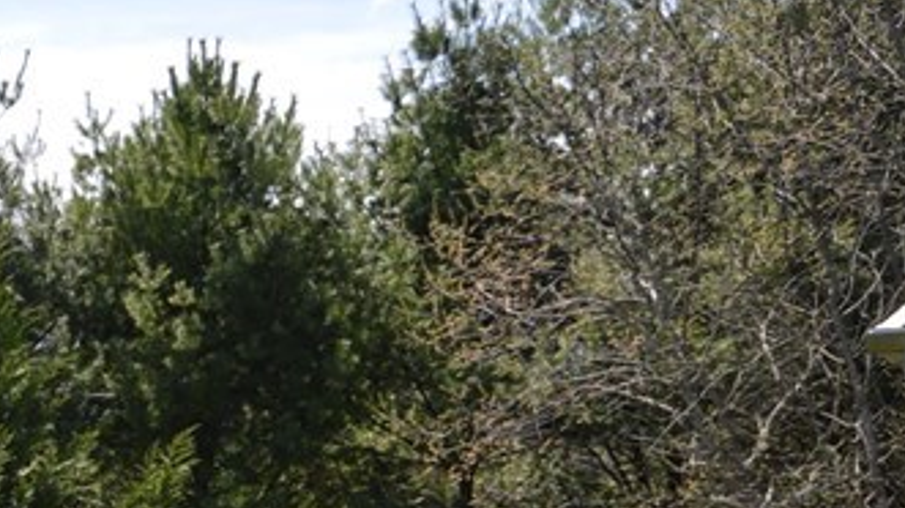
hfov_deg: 15.2
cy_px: 735
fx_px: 3215
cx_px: -313
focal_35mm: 134
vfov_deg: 8.8
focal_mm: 26
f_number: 7.1
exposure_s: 1/200
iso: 100
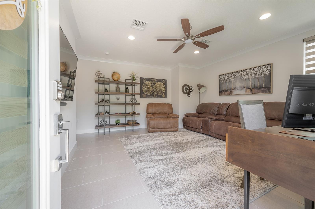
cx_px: 158
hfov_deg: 104.3
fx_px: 122
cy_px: 104
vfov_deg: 81.1
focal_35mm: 14
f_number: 10
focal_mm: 14
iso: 320
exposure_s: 1/40
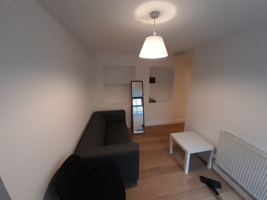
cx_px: 134
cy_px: 100
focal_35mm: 13
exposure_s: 1/30
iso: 200
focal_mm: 1.42
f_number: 2.2
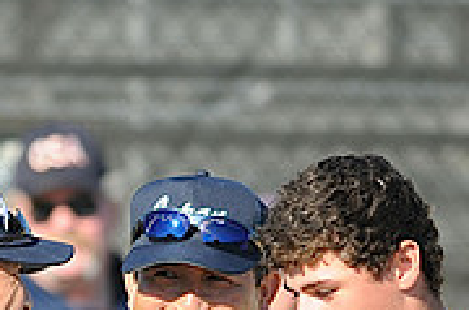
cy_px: 455
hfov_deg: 1.4
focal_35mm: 1452
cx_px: 57
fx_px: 18866
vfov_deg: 0.9
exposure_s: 1/1000
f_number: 4
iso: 200
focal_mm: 300
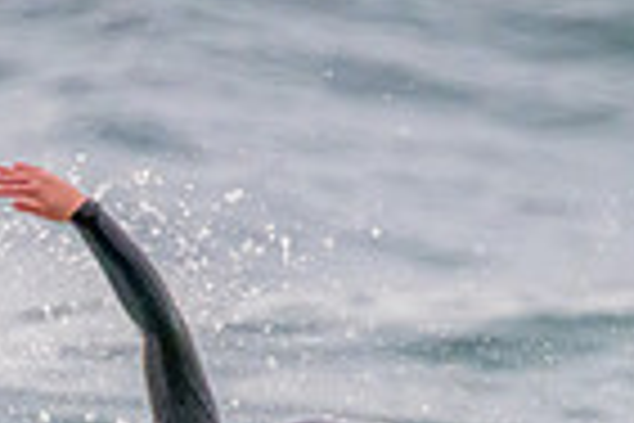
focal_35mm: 3291
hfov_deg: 0.6
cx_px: 427
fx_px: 57954
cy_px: 700
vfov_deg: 0.4
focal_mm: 800
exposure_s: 1/2000
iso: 7200
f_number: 11
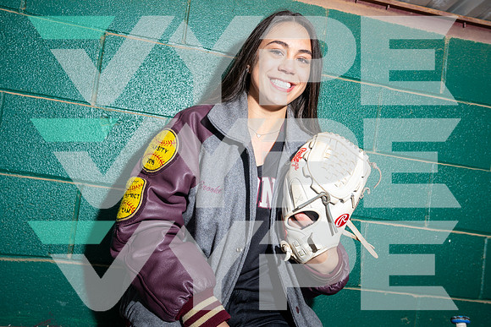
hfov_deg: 51.9
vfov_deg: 36.0
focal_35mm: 37
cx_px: 246
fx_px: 505
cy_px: 164
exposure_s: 1/125
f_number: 6.3
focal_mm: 37
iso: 100
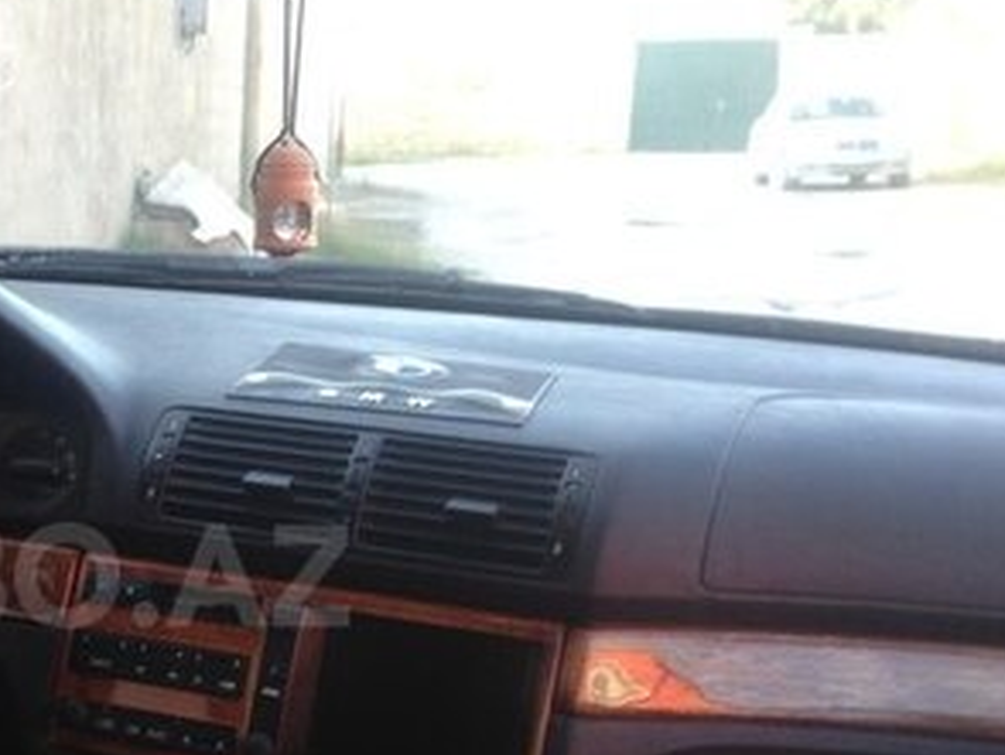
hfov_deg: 25.1
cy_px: 576
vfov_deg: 19.8
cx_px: 0
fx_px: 2150
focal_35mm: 74
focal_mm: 4.12
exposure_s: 1/40
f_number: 2.4
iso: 50
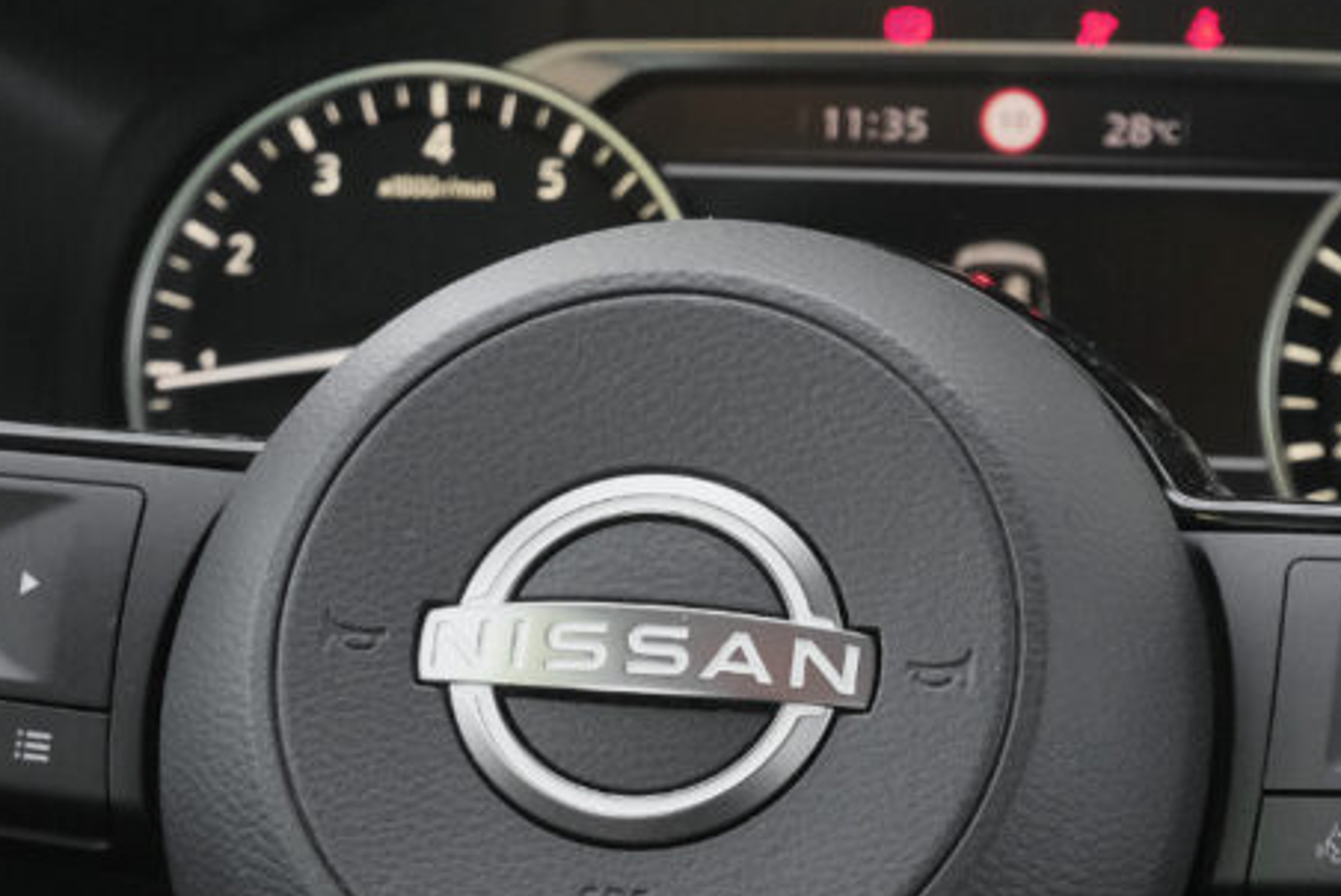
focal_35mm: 154
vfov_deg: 8.9
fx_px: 5740
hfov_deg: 13.3
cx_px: 647
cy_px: 663
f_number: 8
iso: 2000
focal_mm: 45
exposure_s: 1/80
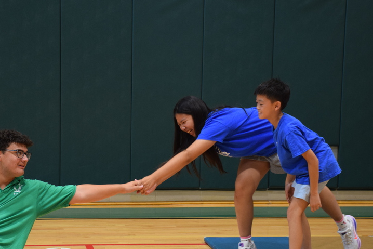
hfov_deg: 19.1
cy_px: 157
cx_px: 140
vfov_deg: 12.8
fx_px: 1109
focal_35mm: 107
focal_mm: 50
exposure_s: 1/60
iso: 900
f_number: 4.8
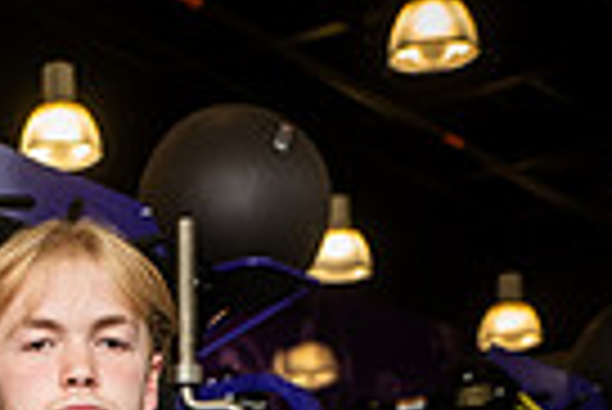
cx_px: 58
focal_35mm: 152
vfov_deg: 8.3
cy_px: 982
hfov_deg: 13.4
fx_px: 2587
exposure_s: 1/250
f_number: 5.6
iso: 500
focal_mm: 46
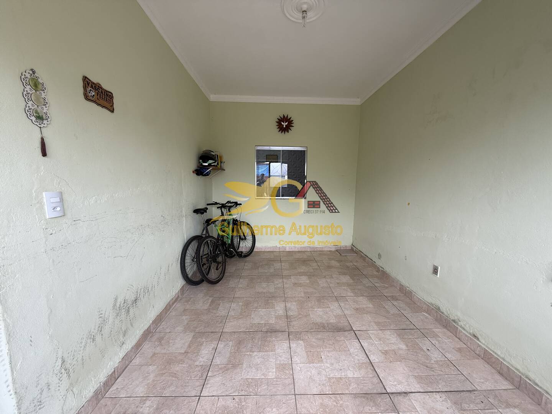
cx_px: 276
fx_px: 223
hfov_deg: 102.1
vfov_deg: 85.7
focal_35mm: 14
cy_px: 207
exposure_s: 1/99
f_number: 2.2
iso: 100
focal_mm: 2.22
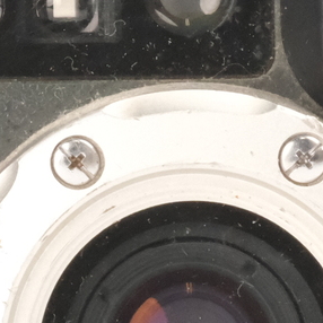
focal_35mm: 642
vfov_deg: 2.7
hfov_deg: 2.7
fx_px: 6777
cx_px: 166
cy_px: 189
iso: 3200
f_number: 14
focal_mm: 60
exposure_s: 1/60
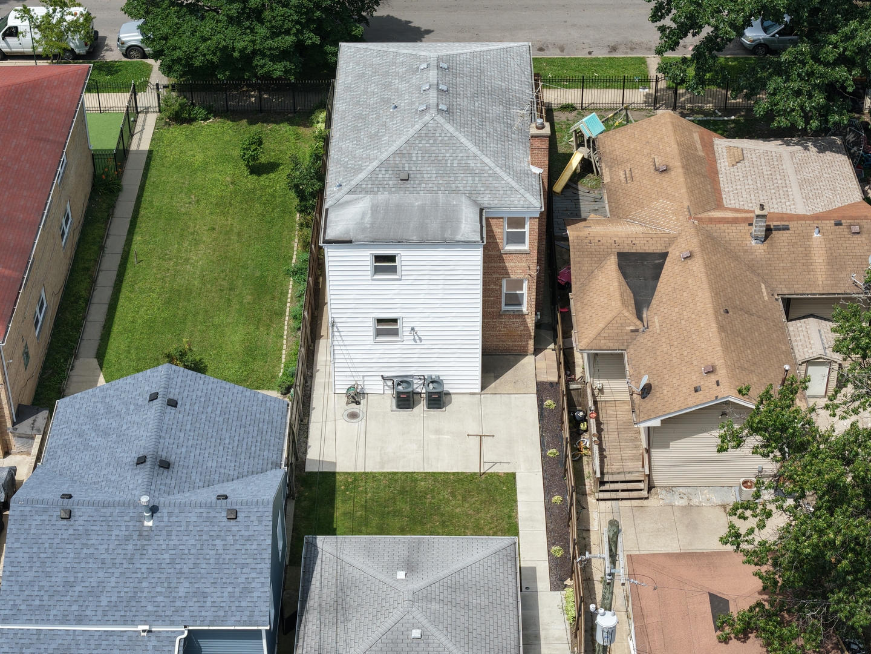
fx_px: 1761
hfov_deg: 27.8
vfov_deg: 21.0
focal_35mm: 70
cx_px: 436
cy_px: 327
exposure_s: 1/2500
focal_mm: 19.35
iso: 200
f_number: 2.8
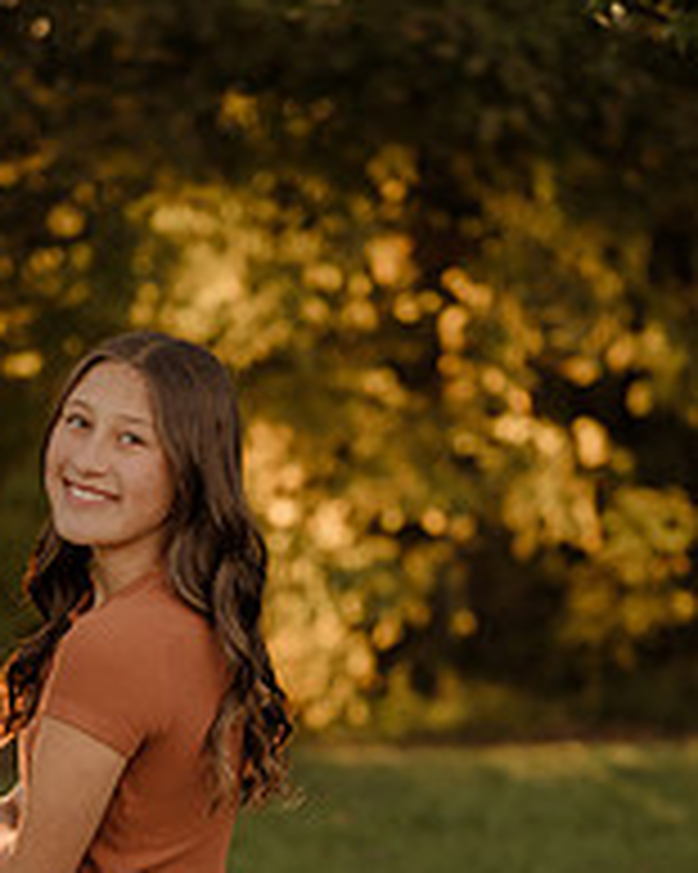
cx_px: 281
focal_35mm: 109
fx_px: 2817
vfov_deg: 17.4
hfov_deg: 14.1
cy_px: 756
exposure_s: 1/640
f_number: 2
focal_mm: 50
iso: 250
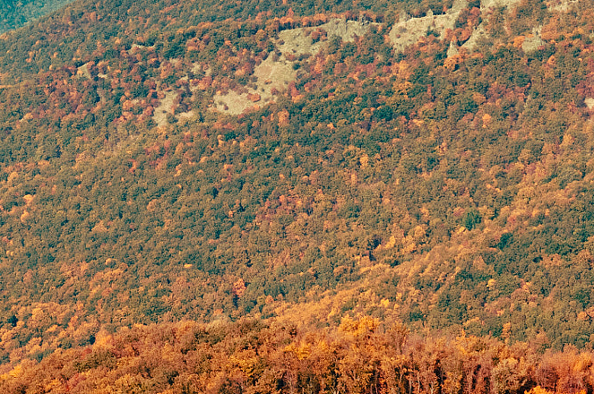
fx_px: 2982
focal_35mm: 181
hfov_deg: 11.4
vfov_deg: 7.6
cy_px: 105
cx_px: 198
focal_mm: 50
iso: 320
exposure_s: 1/125
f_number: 11
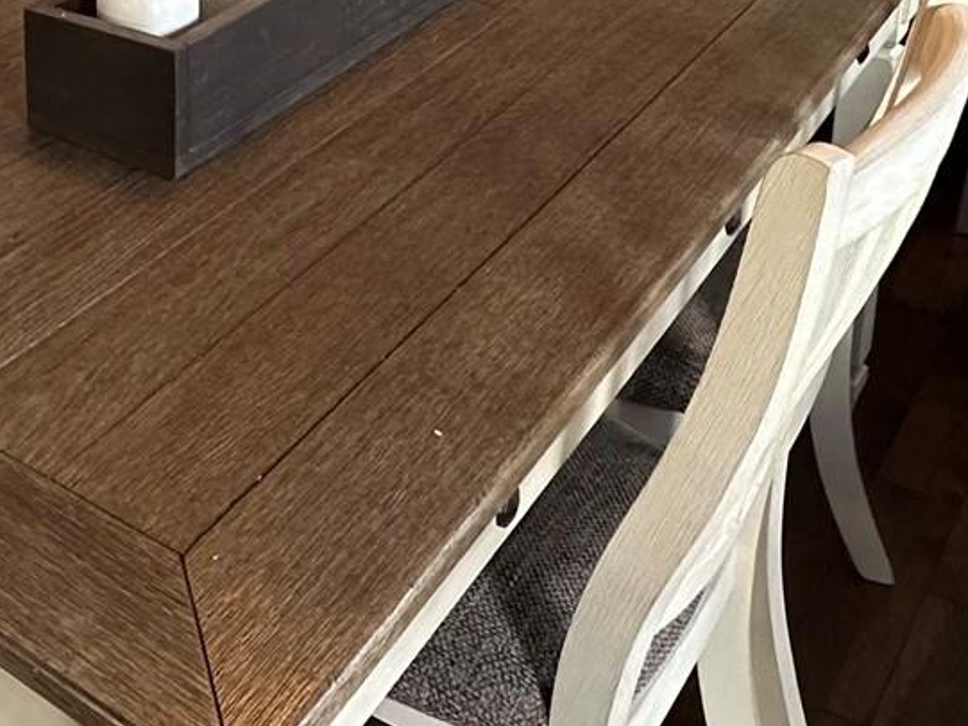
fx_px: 1482
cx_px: -36
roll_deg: +1.5
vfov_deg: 24.4
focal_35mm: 53
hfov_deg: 32.7
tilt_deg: -14.4
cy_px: -197
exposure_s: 1/60
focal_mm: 2.22
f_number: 2.2
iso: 250
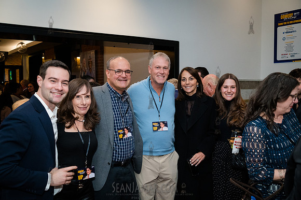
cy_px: 100
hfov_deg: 54.5
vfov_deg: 37.8
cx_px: 150
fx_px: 292
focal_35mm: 35
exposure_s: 1/320
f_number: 5
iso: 6400
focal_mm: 35
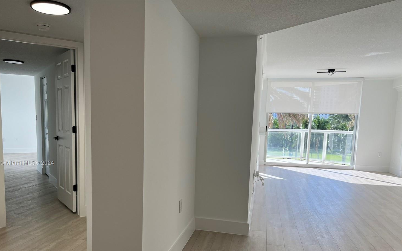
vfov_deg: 41.4
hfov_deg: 62.8
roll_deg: -0.8
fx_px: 329
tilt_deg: -7.3
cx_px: 185
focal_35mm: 30
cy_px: 163
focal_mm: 5.7
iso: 50
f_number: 1.5
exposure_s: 1/383
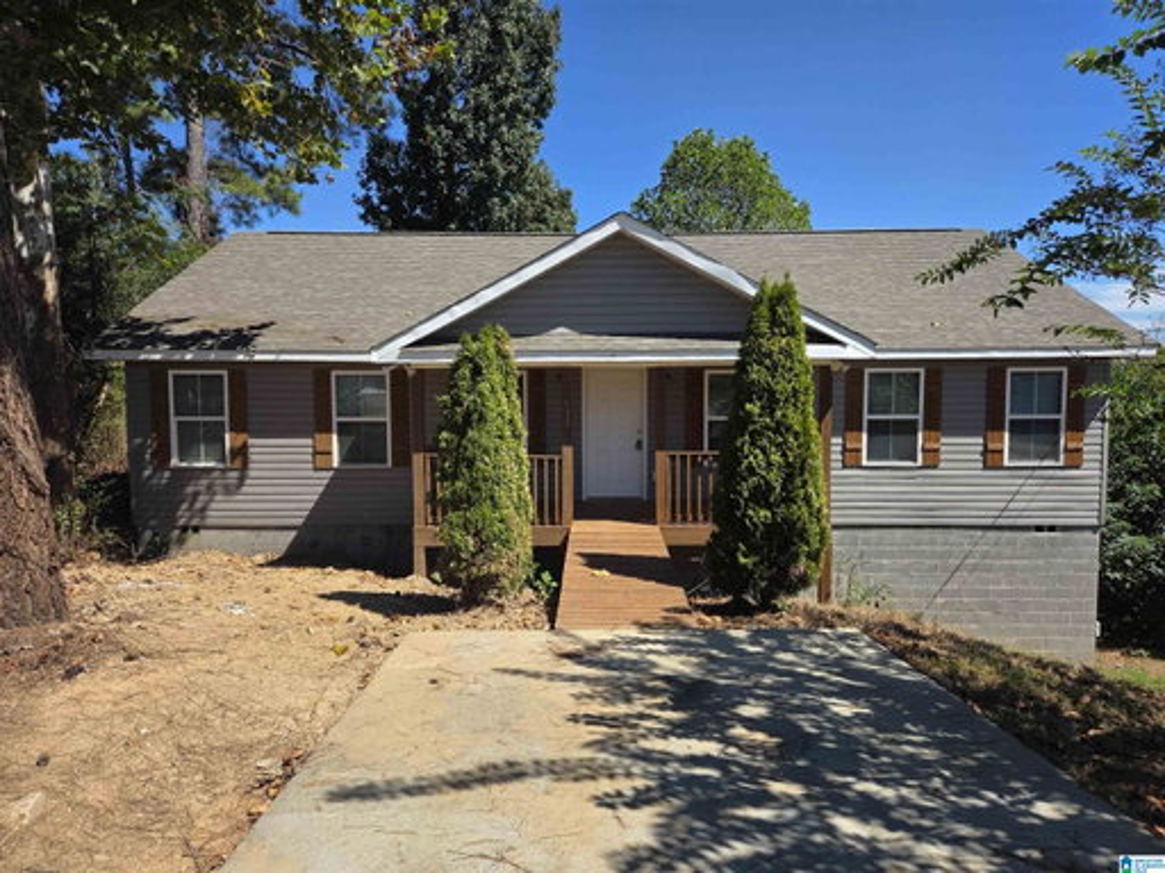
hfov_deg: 73.9
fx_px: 774
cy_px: 436
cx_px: 582
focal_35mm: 23
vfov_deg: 58.9
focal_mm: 5.4
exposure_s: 1/4187
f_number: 1.8
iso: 80
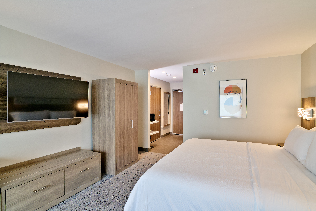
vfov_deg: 64.6
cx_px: 158
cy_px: 106
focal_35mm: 19
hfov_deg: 86.9
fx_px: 167
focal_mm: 19
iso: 400
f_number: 8
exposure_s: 1/8
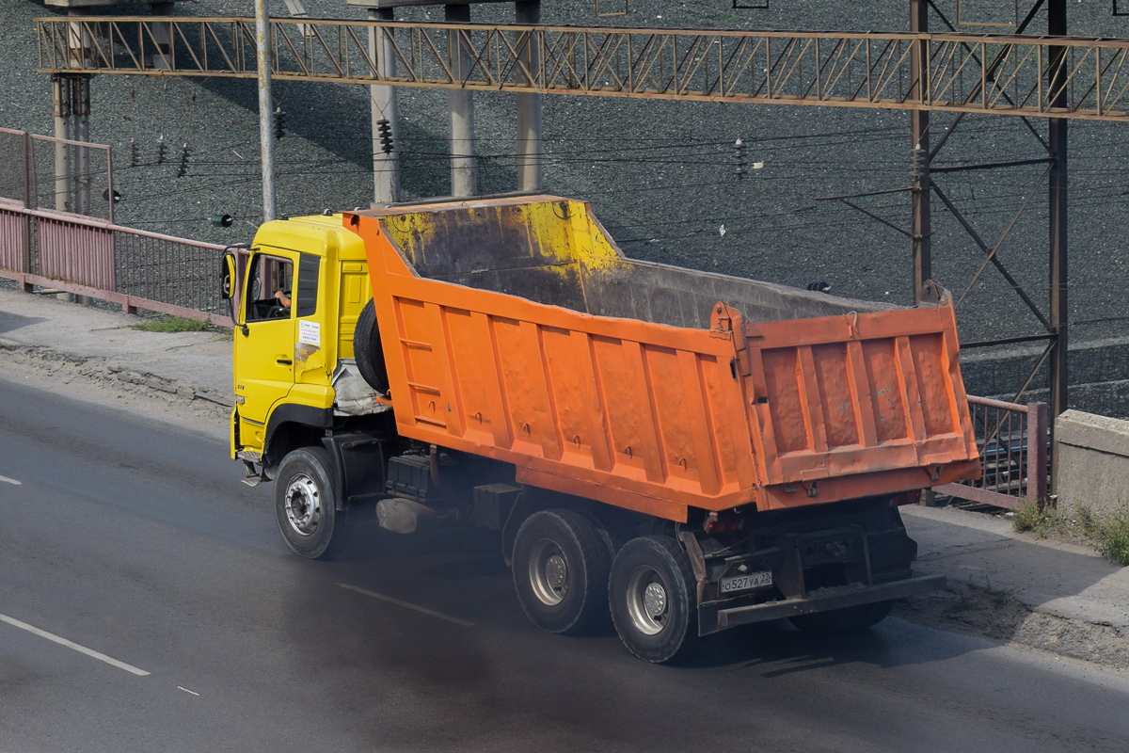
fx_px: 2587
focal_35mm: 82
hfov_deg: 24.6
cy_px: 376
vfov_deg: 16.6
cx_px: 564
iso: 250
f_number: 8
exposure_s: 1/250
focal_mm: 55
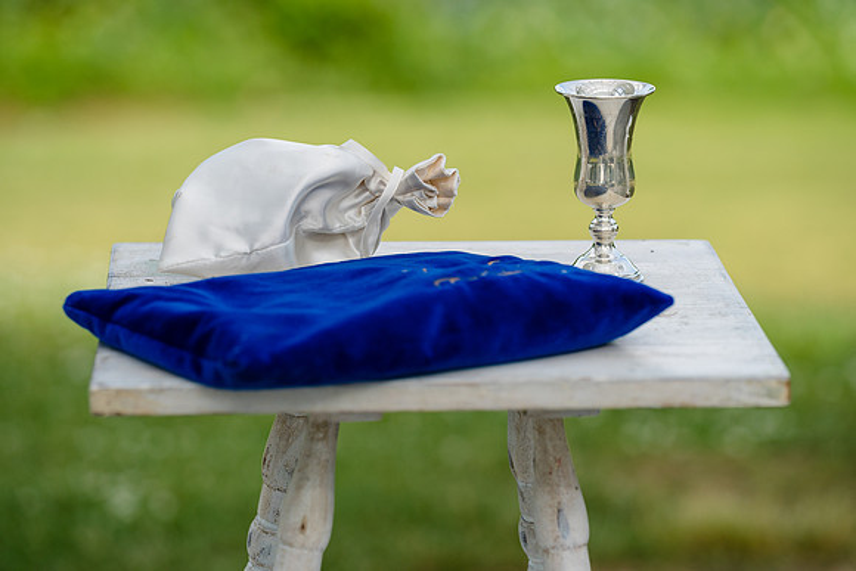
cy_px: 312
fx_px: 3616
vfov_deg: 9.0
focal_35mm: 152
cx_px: 458
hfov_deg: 13.5
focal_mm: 139
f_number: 4
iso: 100
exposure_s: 1/1000
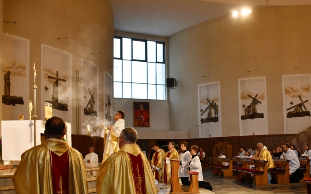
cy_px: 138
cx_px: 218
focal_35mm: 40
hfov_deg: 48.1
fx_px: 339
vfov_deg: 31.5
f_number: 3.5
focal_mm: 18
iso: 1100
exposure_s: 1/125
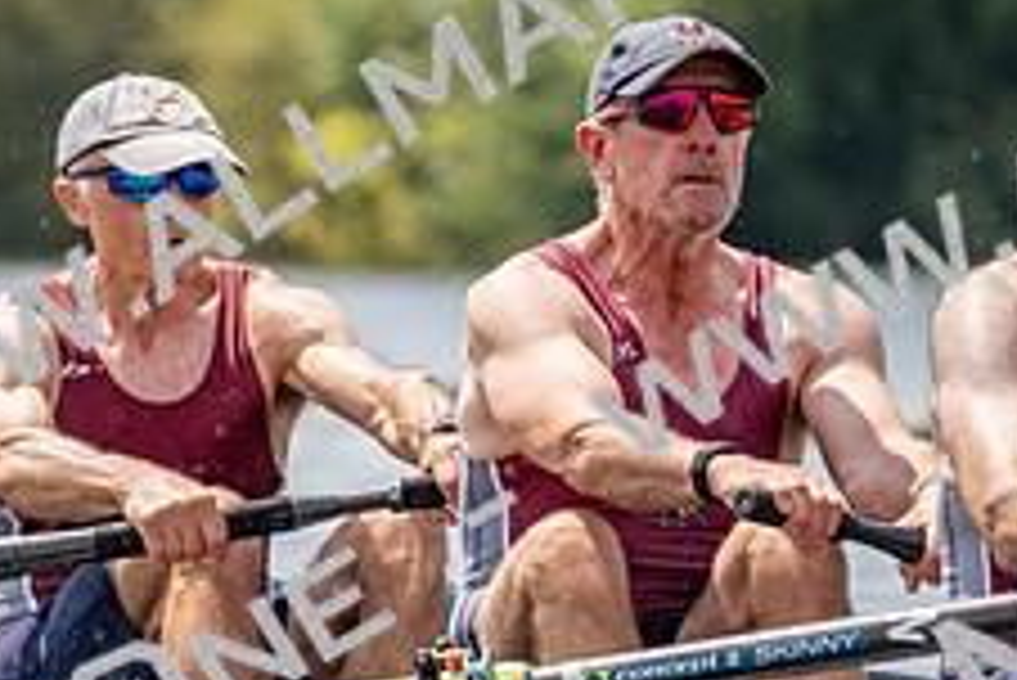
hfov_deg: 2.9
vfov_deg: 1.9
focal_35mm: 718
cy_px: 534
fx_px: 20296
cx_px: 261
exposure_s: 1/1600
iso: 250
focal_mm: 280
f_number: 5.6
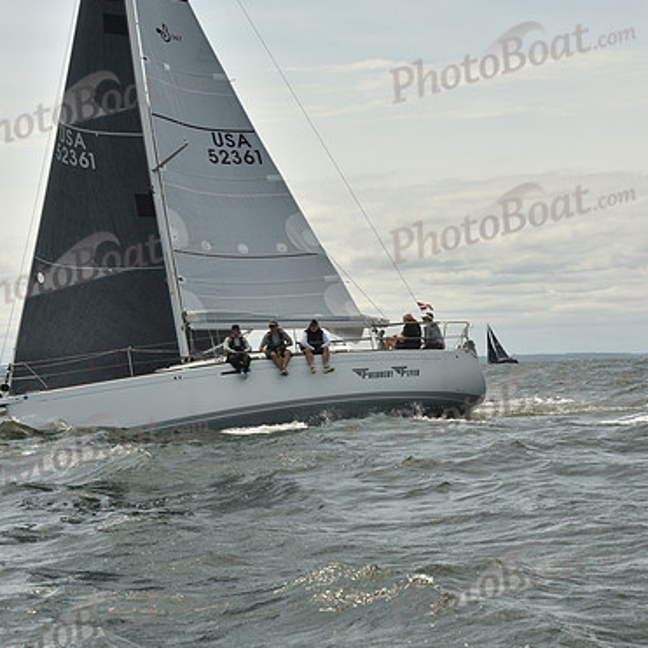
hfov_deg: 18.7
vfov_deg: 18.7
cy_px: 334
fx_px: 1970
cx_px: 300
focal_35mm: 93
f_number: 10
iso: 250
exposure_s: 1/800
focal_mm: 70
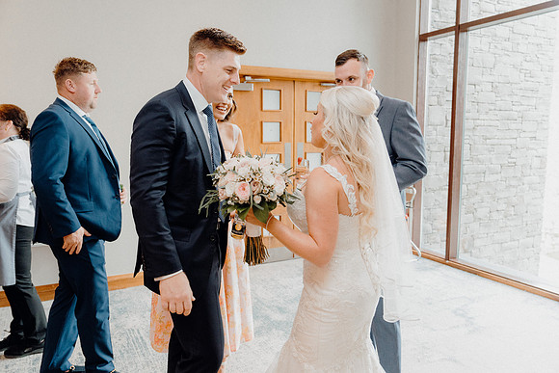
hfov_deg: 63.6
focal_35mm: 29
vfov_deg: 45.0
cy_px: 186
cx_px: 280
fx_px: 450
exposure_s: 1/200
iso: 2500
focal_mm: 29
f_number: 3.5
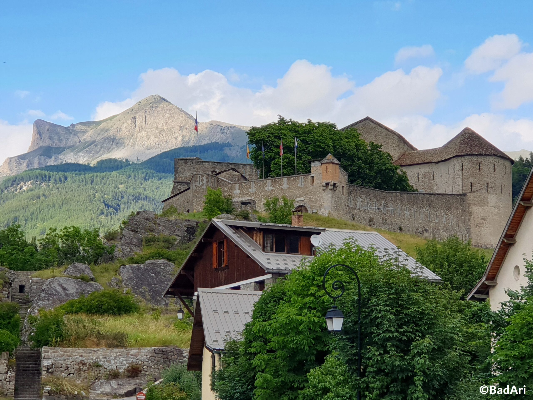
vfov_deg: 28.0
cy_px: 200
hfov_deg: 36.8
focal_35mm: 52
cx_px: 266
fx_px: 801
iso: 100
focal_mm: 6
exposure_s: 1/419
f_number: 2.4
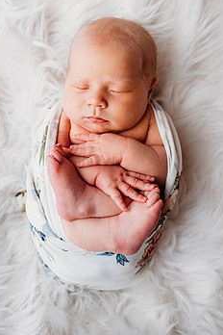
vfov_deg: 59.6
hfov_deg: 42.3
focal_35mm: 31
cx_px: 103
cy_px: 128
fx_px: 288
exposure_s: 1/200
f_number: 2.8
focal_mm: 24
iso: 80
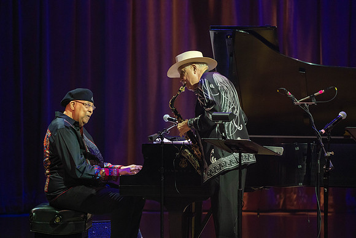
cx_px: 178
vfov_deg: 4.3
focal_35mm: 321
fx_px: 3175
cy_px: 119
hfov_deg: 6.4
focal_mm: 321
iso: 3200
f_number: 5.6
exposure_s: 1/250
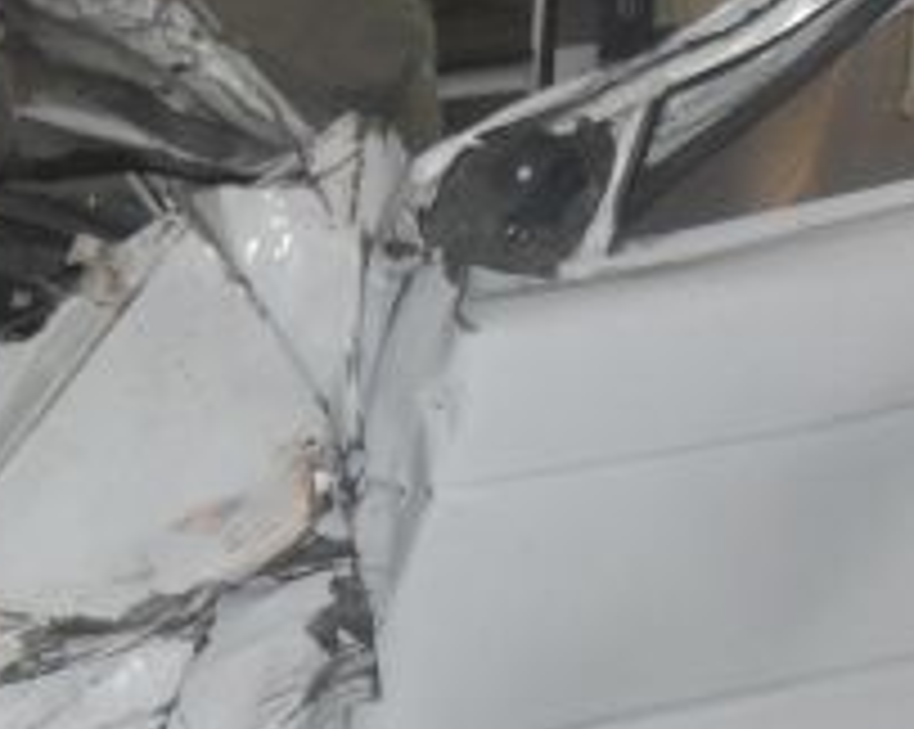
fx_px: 3162
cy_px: 194
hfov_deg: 16.2
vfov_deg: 13.1
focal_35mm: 117
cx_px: 869
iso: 200
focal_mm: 6.3
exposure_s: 1/45
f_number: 2.8
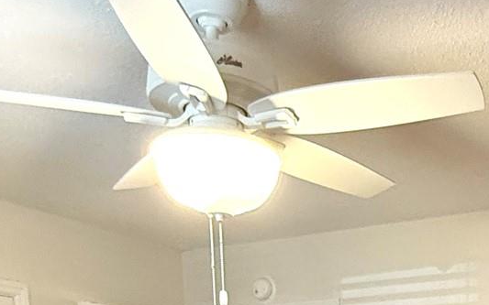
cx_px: 417
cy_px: 551
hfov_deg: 34.2
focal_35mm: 57
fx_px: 760
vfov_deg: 18.0
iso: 400
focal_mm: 2.22
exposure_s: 1/60
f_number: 2.2
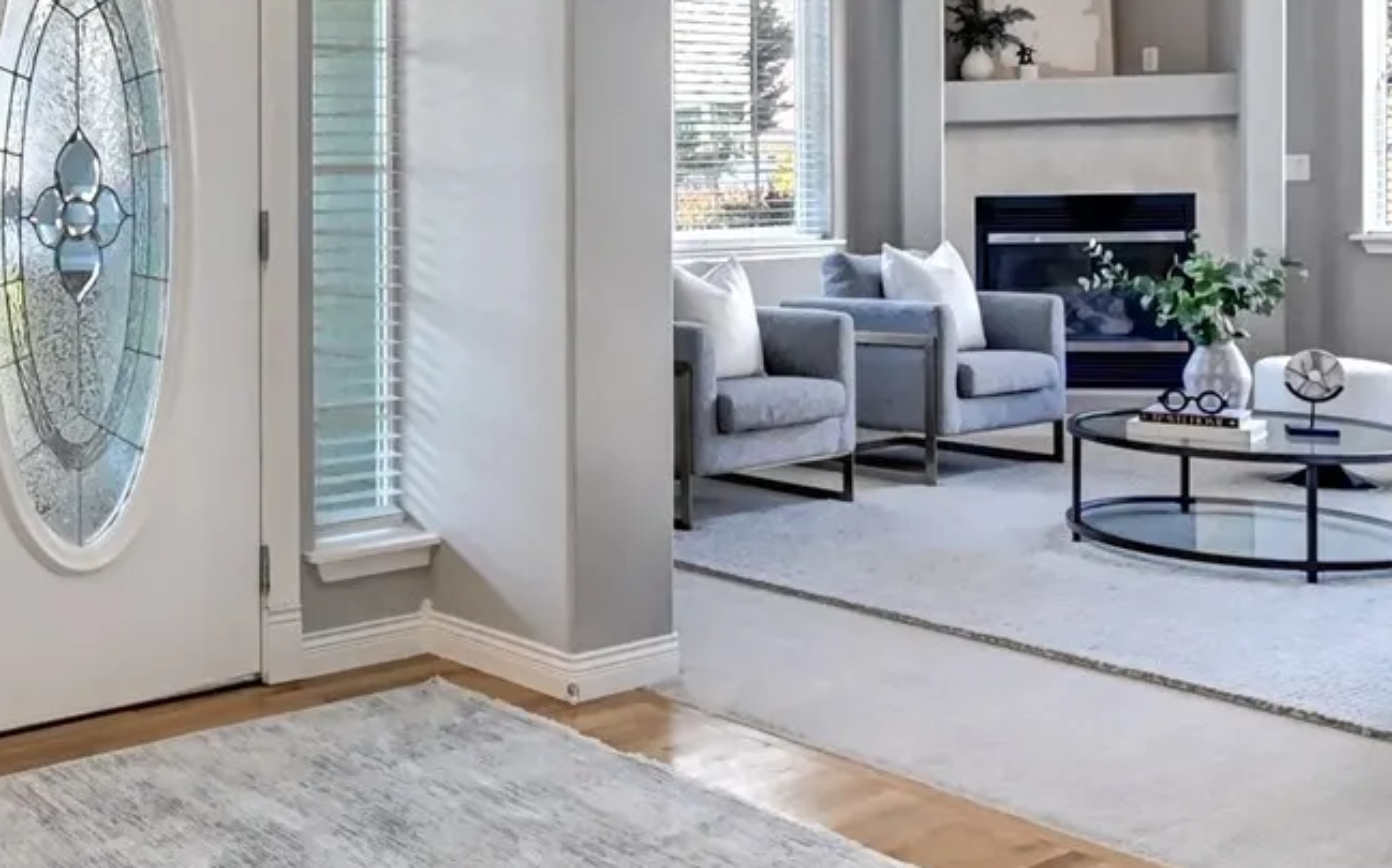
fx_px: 1517
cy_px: 192
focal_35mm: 40
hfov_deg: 46.6
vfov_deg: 31.3
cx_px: 271
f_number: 11
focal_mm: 10
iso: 3200
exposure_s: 1/15
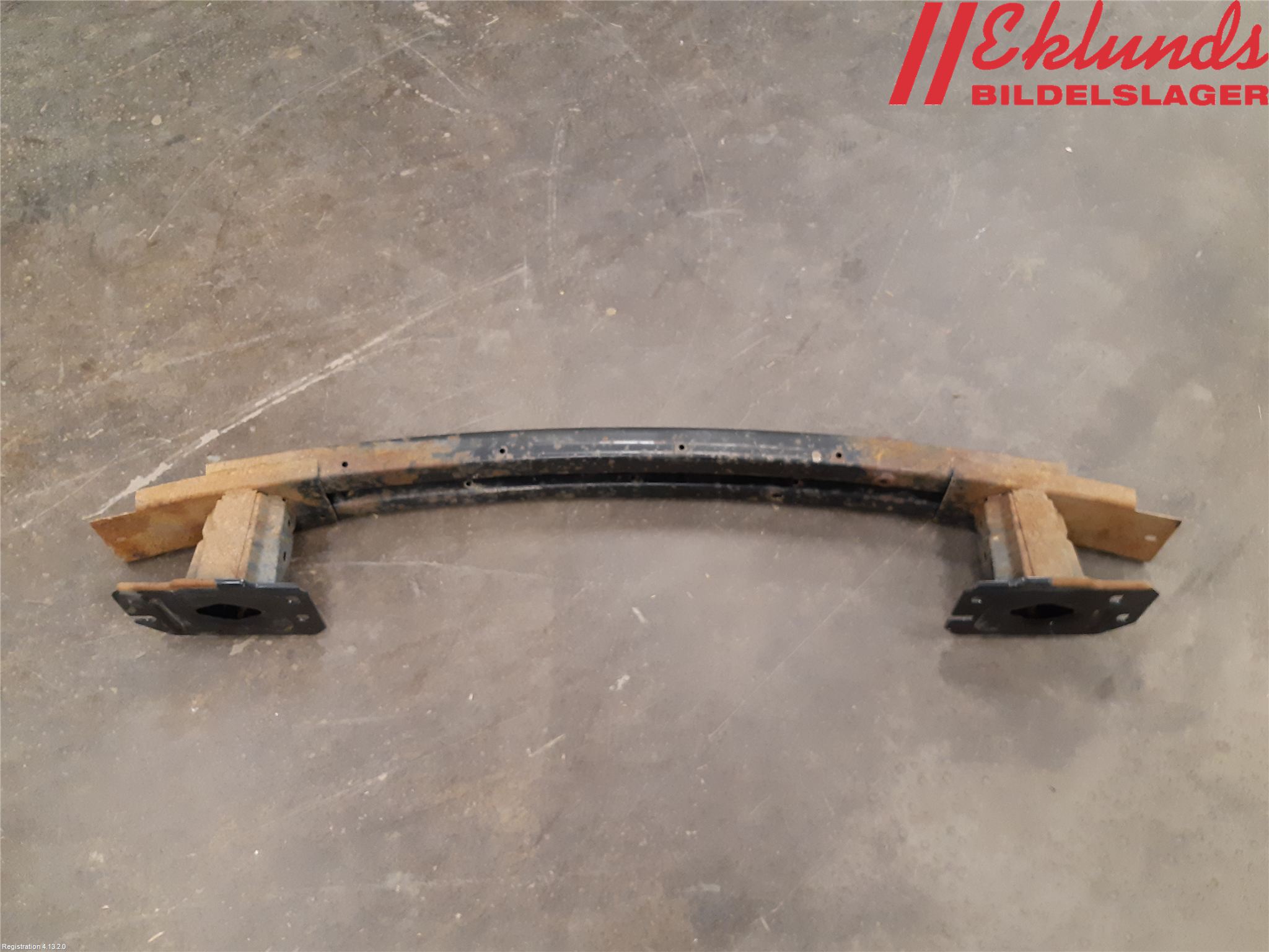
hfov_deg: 67.3
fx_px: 953
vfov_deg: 53.1
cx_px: 634
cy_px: 476
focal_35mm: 26
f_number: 1.7
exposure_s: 1/50
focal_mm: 3.93
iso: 200
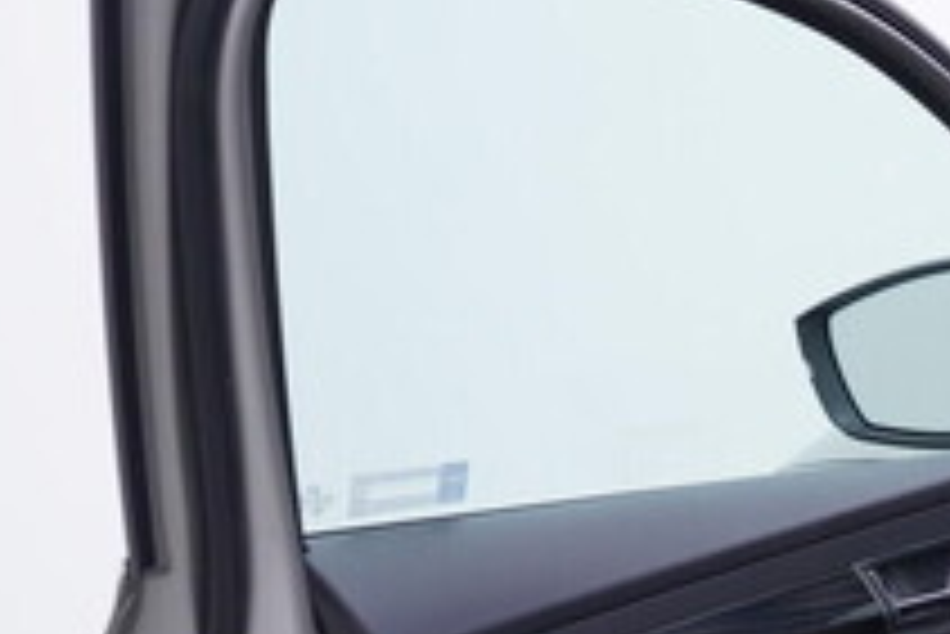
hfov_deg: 20.0
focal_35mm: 94
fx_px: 2482
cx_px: 1202
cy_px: 699
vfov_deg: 14.2
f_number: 3.2
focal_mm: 24
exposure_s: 1/50
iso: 125
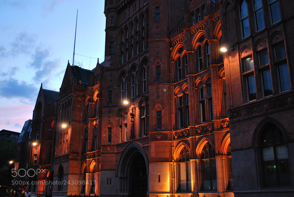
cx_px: 147
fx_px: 319
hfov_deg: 49.5
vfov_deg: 34.3
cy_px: 98
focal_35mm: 39
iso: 400
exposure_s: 1/30
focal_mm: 26
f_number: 4.2
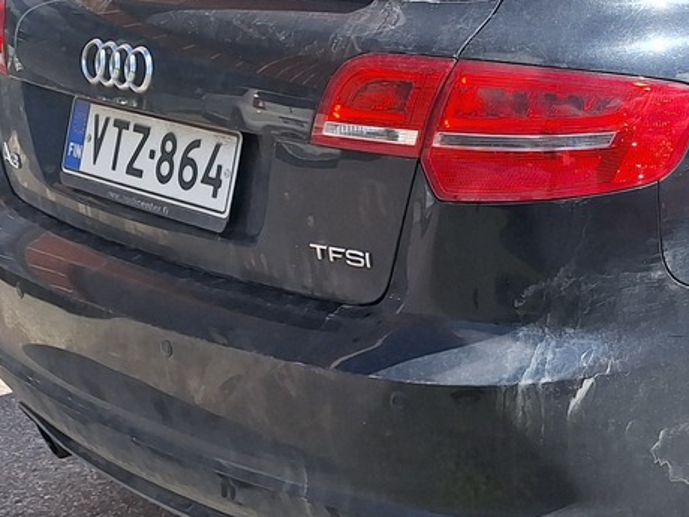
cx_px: 785
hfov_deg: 24.9
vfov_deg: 20.4
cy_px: 214
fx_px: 1433
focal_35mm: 72
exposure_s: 1/2193
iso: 40
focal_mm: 5.54
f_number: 1.8
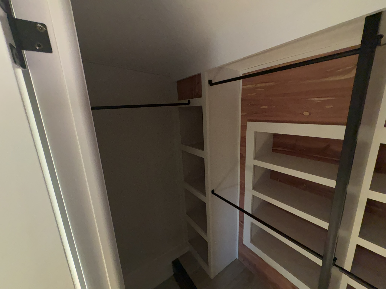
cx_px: 193
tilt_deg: -13.1
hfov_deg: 102.1
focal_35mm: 14
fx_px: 156
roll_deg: +4.1
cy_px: 144
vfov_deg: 85.7
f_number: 2.2
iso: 125
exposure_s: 1/47
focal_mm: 2.22
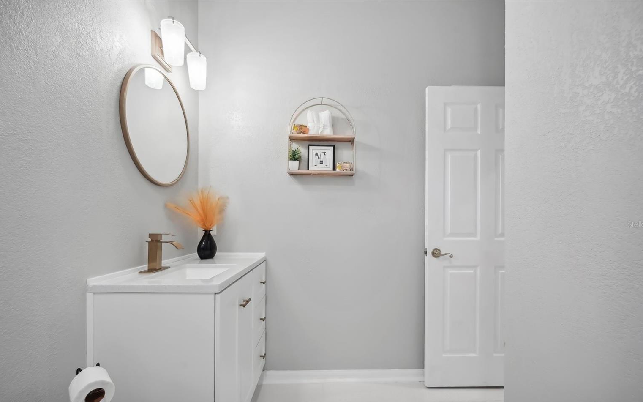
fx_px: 263
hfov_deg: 101.5
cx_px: 327
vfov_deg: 74.5
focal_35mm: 15
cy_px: 224
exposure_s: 1/15
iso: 400
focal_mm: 14
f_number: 8
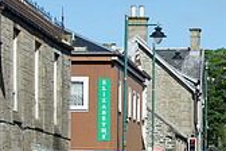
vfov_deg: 5.1
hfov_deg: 7.5
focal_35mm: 271
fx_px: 1701
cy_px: 92
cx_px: 301
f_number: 8
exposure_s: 1/2000
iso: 800
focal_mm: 75
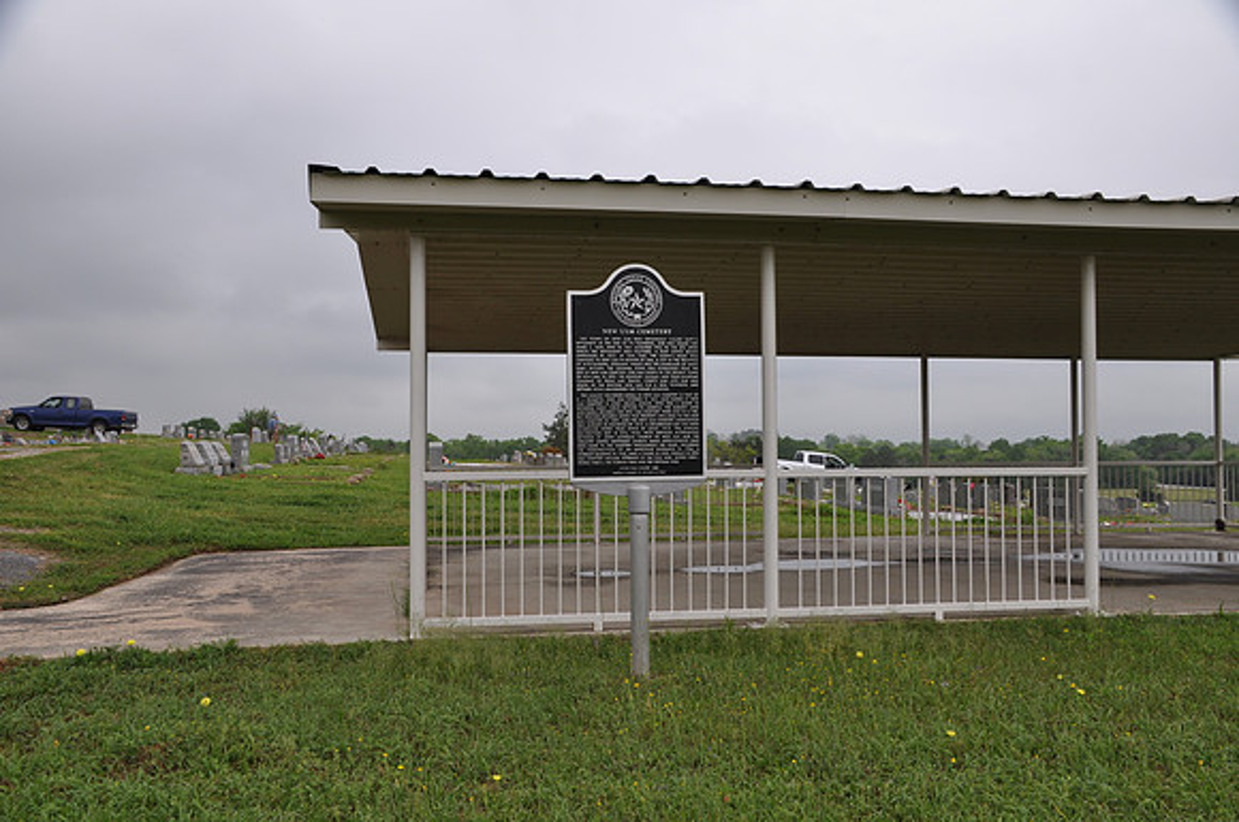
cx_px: 620
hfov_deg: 57.3
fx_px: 1134
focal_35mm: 33
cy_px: 411
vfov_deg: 39.9
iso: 200
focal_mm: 22
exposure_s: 1/250
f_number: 8
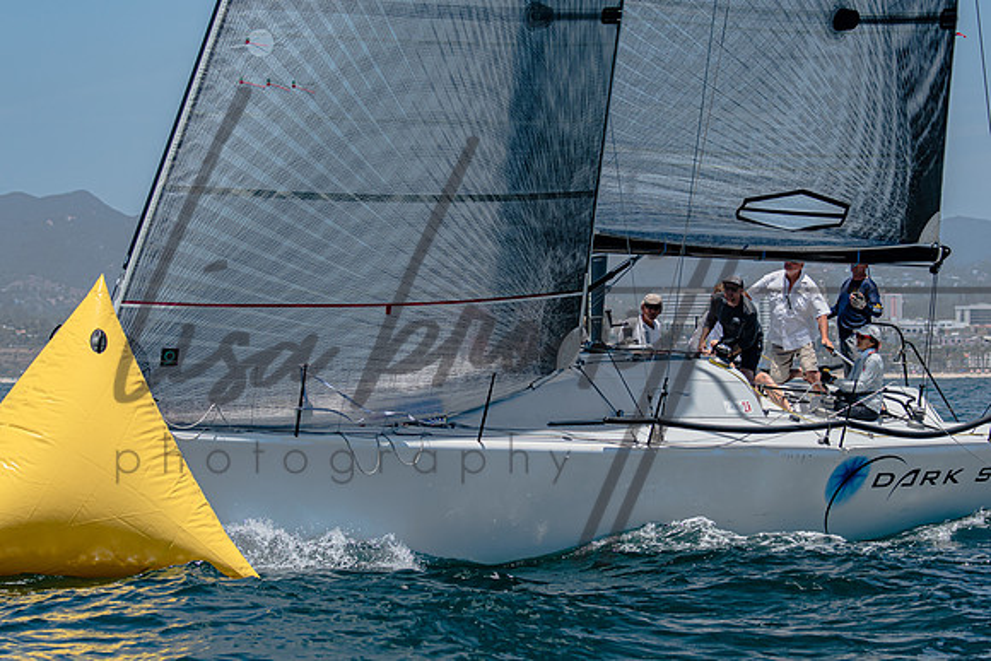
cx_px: 524
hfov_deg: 12.3
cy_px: 329
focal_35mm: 167
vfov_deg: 8.2
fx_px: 4611
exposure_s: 1/1600
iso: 200
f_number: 5
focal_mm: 102
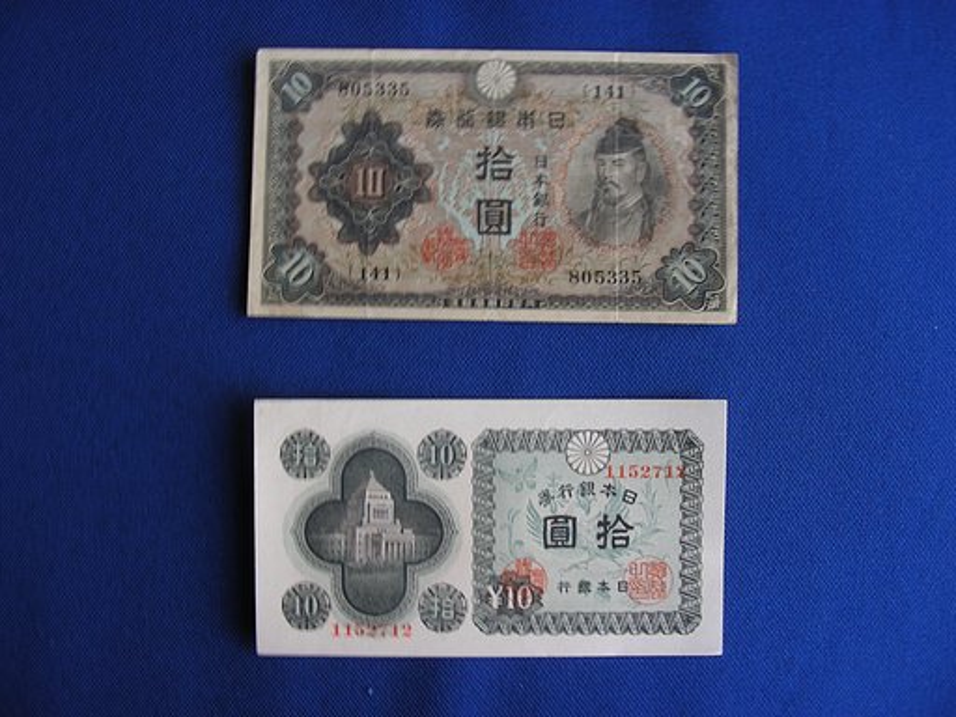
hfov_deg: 49.0
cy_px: 358
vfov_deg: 37.7
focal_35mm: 38
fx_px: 1049
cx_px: 478
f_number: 3.5
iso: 50
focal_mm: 6.3
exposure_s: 1/12.2
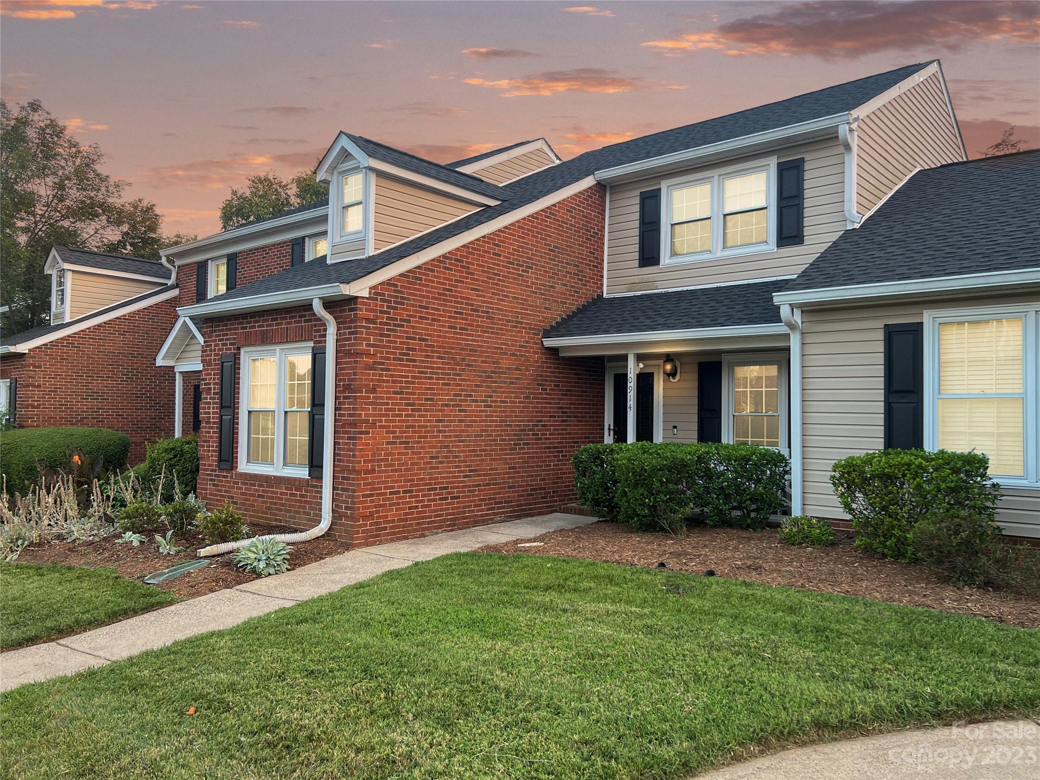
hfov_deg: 67.3
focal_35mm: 26
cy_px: 390
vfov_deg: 53.1
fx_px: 781
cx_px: 520
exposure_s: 1/71
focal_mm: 5.7
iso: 125
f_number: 1.5
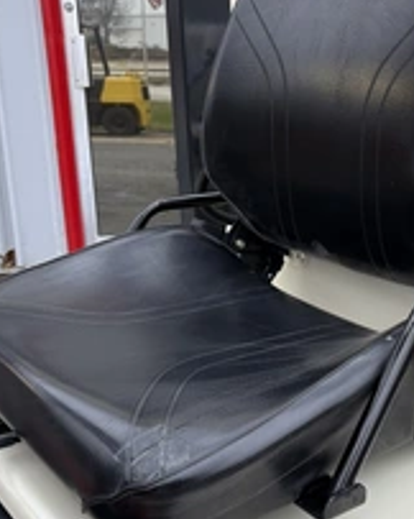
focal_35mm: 50
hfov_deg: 29.8
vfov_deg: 37.3
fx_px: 767
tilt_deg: -16.5
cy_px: 294
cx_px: 304
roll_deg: +1.3
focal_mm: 5.96
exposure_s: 1/60
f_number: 1.6
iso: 160
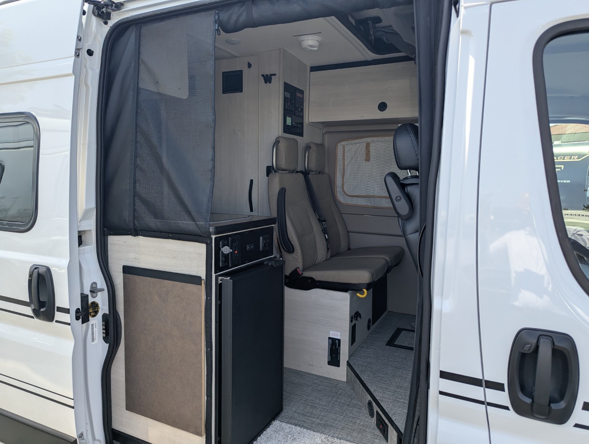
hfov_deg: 71.5
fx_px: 409
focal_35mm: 24
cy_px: 222
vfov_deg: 56.9
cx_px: 294
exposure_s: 1/590
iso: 50
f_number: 1.85
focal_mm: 6.81
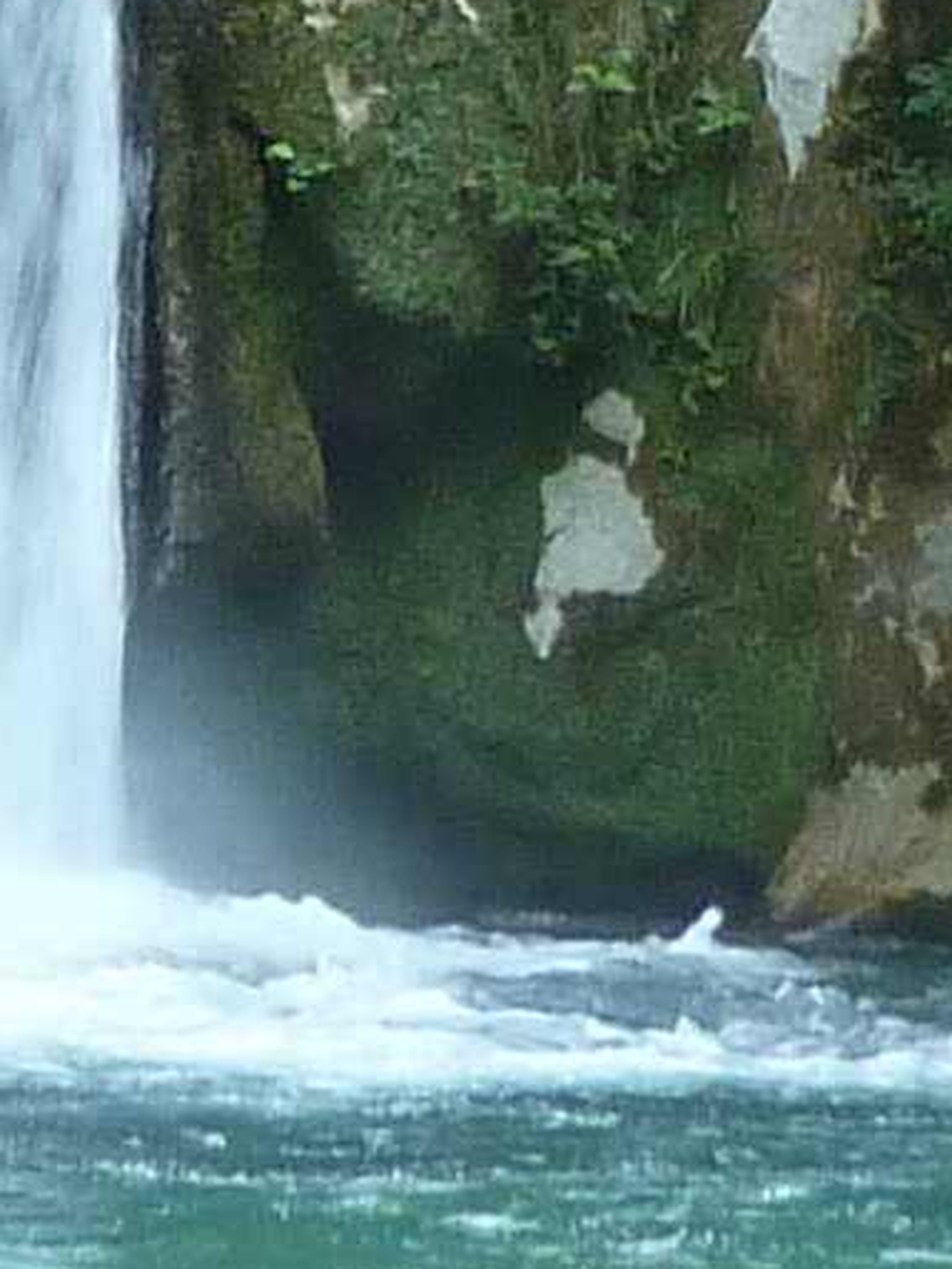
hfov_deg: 7.8
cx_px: 177
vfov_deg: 9.6
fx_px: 7001
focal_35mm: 191
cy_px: -1309
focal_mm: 4.4
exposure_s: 1/30
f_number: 3.3
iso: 200
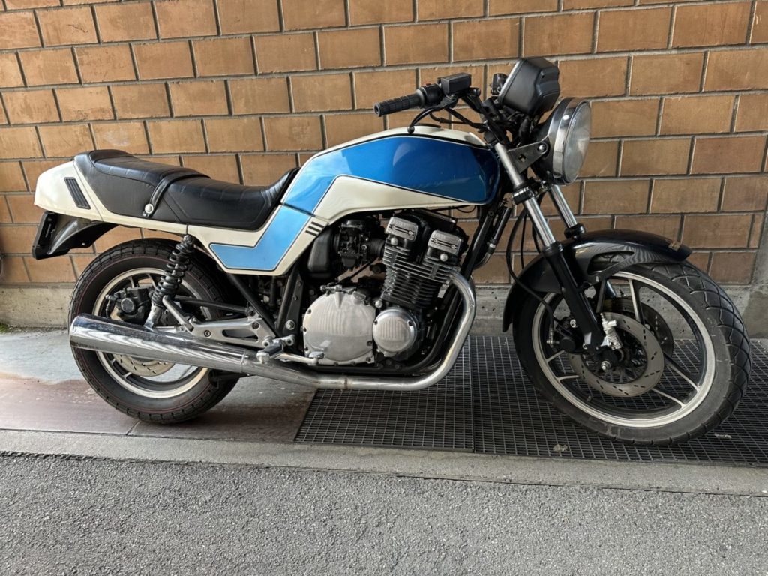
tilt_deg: -21.1
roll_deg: +2.6
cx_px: 384
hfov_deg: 71.6
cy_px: 288
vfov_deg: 56.8
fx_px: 532
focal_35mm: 24
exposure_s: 1/121
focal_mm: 6.86
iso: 160
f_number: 1.78
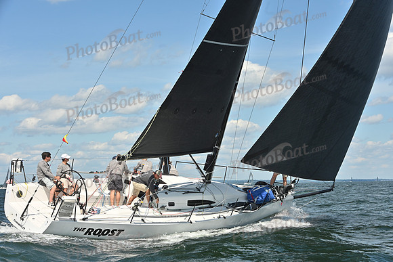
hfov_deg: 28.8
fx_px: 764
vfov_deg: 19.5
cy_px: 131
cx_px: 196
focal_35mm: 70
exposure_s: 1/1000
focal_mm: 70
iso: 250
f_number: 9
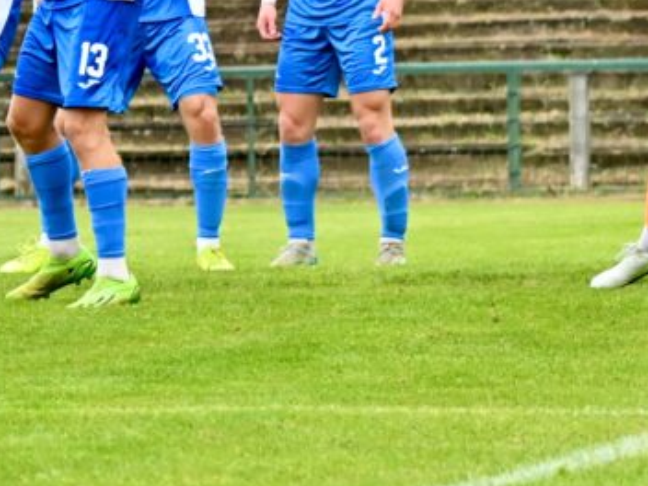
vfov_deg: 4.8
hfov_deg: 6.4
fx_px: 5766
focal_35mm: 308
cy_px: -56
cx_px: -171
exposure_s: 1/1600
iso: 720
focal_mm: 110
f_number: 4.8
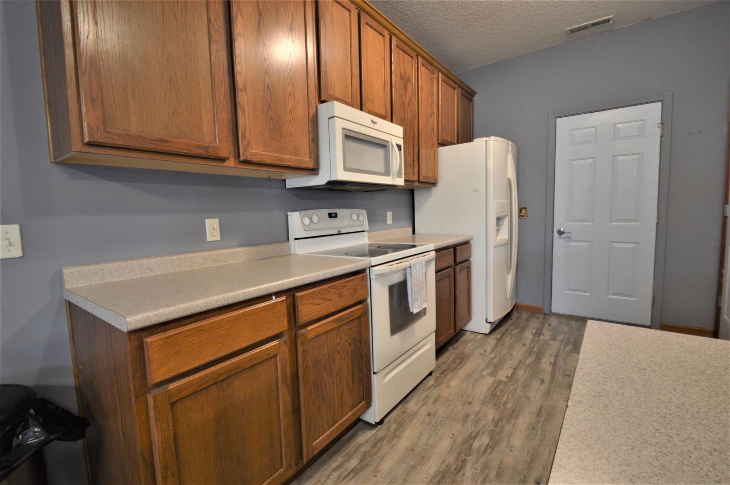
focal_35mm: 15
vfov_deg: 77.2
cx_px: 365
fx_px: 304
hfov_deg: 100.4
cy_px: 242
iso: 100
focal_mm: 10
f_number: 16
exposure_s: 2.5
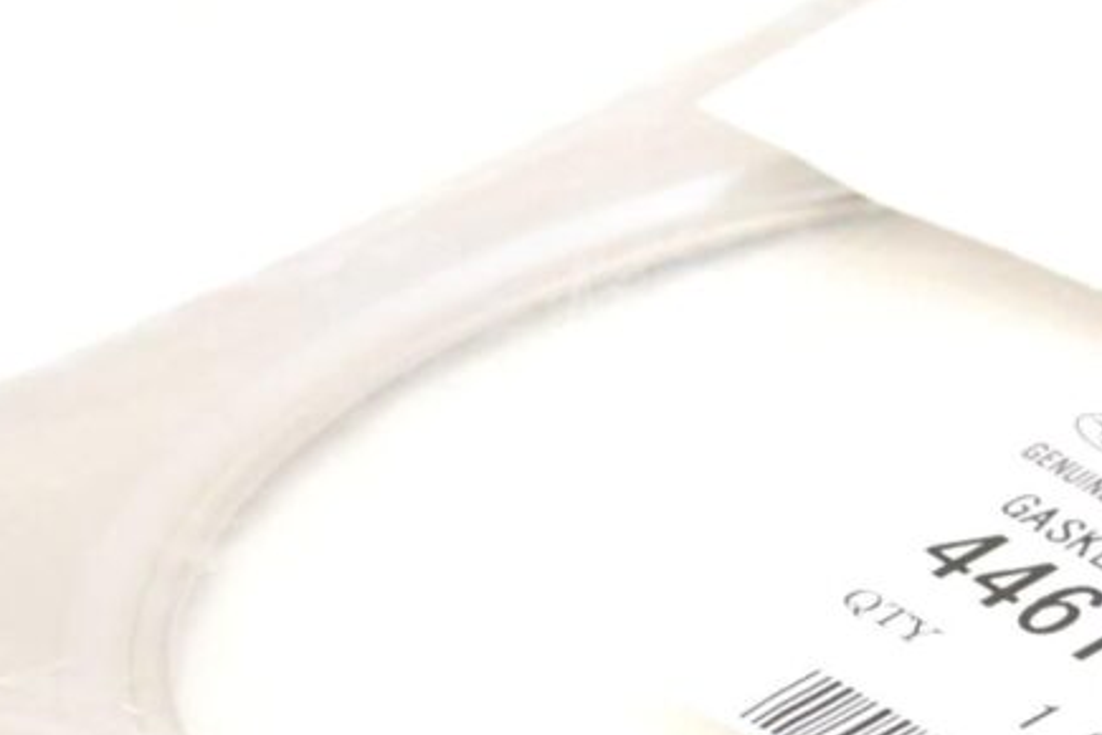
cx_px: 1315
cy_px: 385
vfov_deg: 4.9
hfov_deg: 7.2
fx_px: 8662
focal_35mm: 283
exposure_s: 1/160
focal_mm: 40
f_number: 6.3
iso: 400
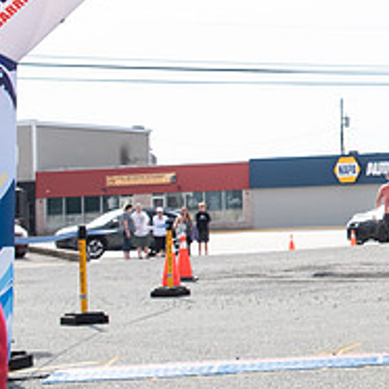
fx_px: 1475
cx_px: 598
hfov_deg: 14.0
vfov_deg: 14.9
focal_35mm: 116
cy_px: 64
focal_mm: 32
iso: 800
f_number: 4
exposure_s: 1/3200
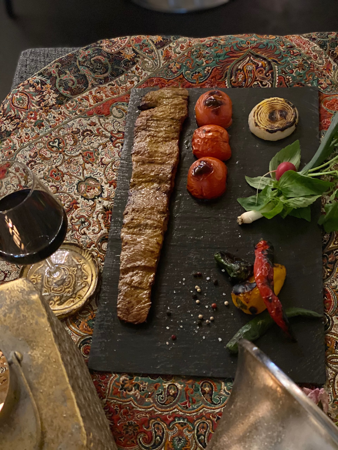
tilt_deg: -58.1
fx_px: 677
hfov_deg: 28.0
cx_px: 169
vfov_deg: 36.8
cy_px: 225
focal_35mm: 52
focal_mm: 6
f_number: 2
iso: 800
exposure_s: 1/14
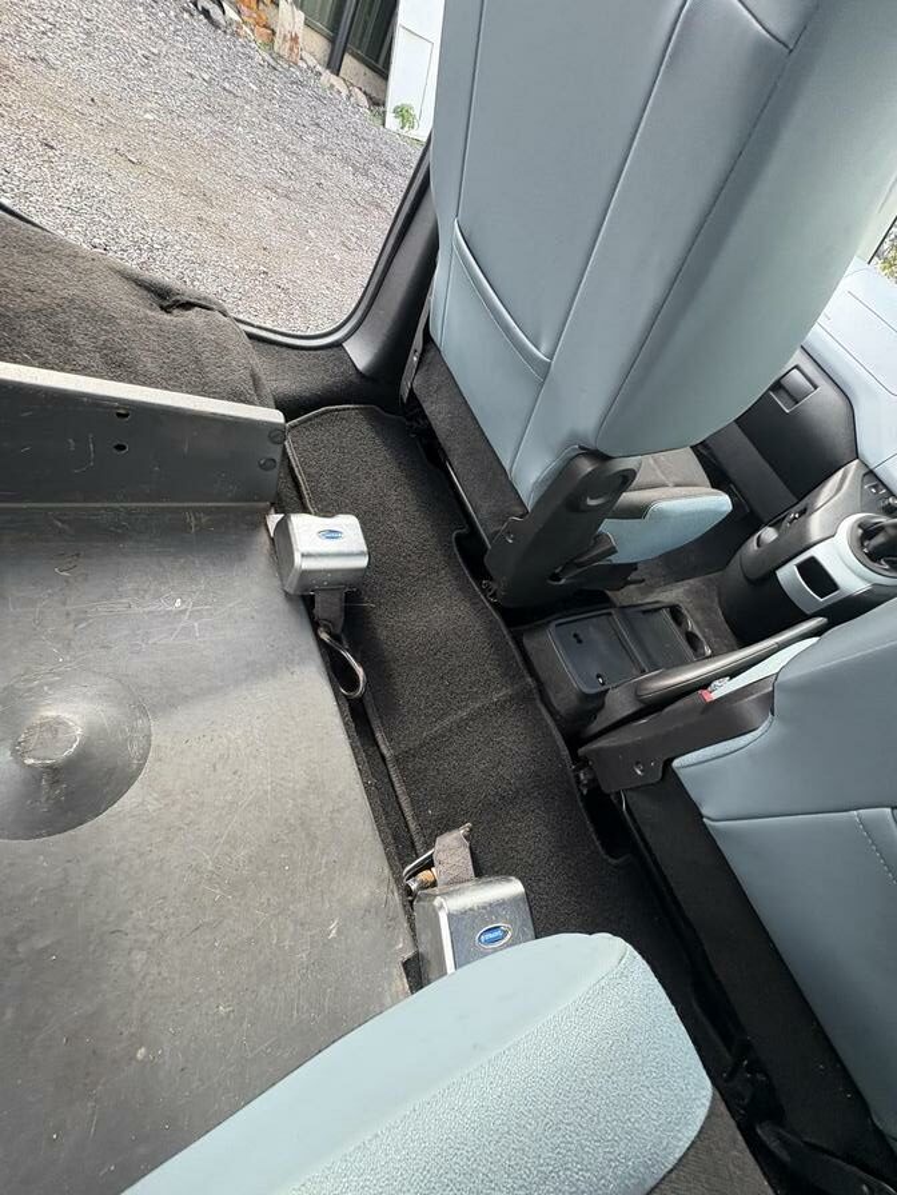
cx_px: 448
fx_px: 484
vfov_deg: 102.1
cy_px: 598
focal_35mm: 14
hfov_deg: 85.7
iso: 125
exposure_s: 1/105
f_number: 2.2
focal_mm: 2.22
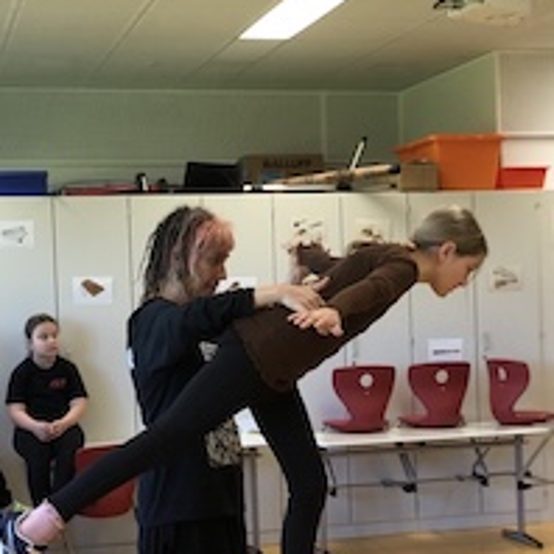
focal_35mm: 75
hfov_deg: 23.1
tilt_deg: -4.8
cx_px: 299
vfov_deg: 23.0
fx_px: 1358
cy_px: 322
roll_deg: +2.1
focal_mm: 4
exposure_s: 1/33
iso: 25
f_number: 1.8
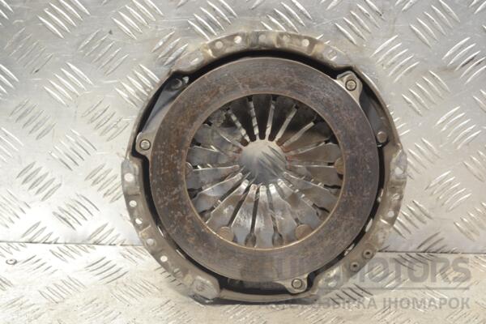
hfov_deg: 28.1
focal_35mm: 72
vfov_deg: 18.9
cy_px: 162
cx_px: 243
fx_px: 972
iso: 560
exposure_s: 1/30
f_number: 5.6
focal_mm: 48
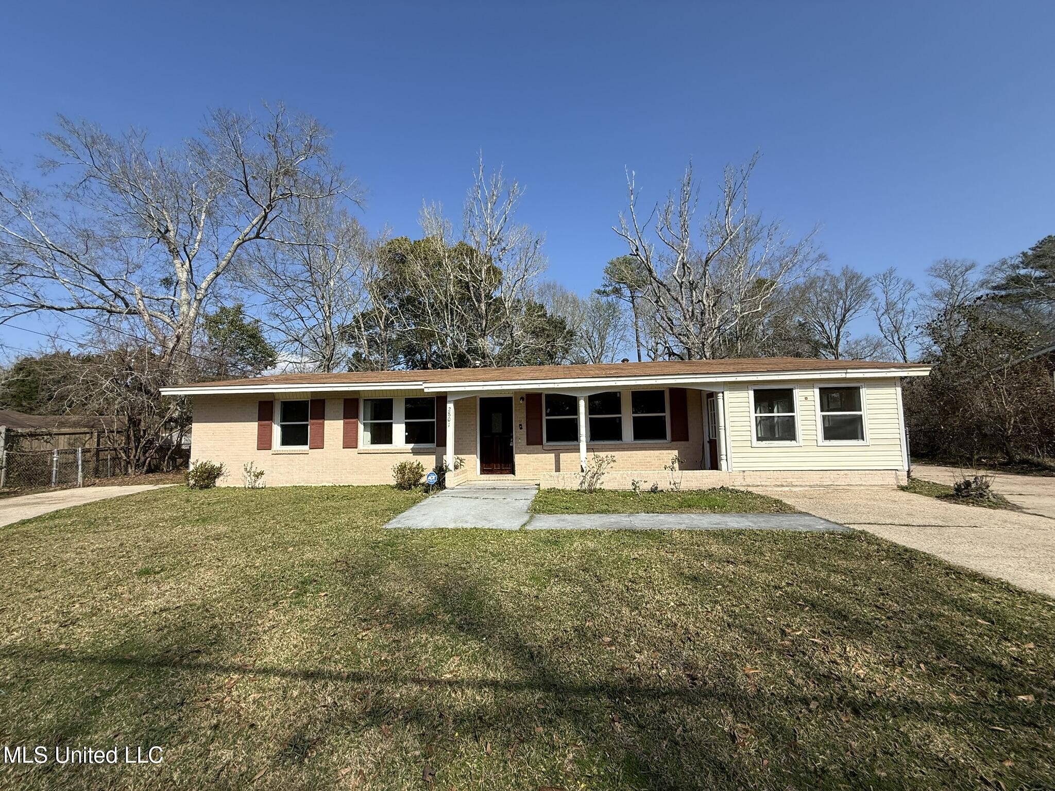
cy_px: 396
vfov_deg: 85.7
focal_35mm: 14
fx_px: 427
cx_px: 528
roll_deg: +0.7
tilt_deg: +6.5
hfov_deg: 102.1
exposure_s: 1/2410
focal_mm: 2.22
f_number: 2.2
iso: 50
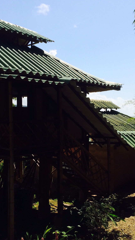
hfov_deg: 27.0
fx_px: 280
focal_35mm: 44
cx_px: 47
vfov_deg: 46.4
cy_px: 120
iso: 40
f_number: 2.2
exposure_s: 1/2740
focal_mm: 4.12
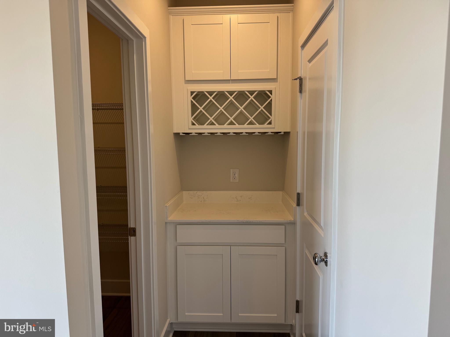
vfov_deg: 56.8
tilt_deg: -6.6
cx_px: 225
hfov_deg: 71.6
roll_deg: -0.1
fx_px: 312
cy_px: 168
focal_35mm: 24
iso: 64
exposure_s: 1/120
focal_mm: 6.76
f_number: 1.78
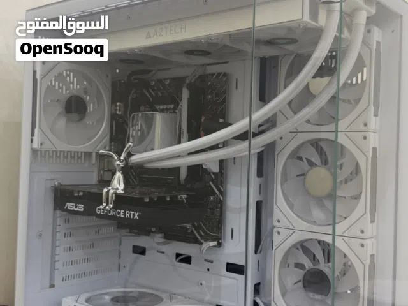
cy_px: 153
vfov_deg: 56.8
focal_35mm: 24
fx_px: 283
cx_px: 204
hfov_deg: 71.6
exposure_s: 1/50
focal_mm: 6.86
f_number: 1.78
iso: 400
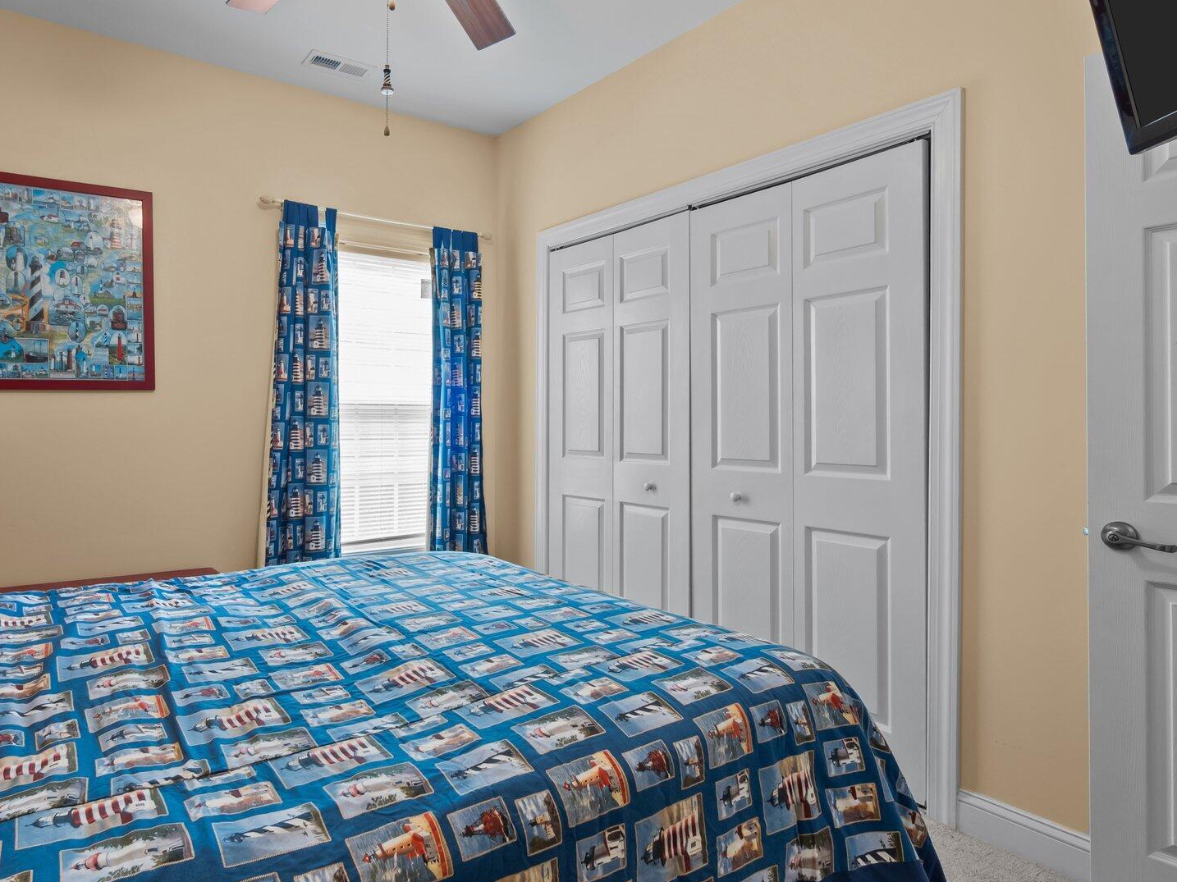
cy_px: 427
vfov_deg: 65.9
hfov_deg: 80.9
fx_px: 680
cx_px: 479
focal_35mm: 20
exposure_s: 1/2.5
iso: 200
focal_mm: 7
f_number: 5.6
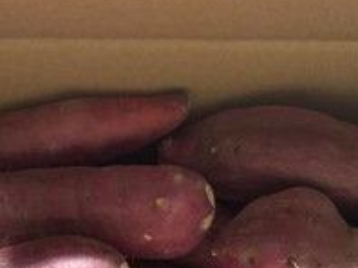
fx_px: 651
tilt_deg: -61.5
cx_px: 202
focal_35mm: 63
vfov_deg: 22.3
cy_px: 273
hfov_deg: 30.7
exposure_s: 1/33
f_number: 1.6
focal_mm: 5.96
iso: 400
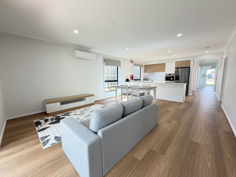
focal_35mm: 14
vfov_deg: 85.7
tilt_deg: -7.2
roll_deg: +0.6
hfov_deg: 102.1
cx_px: 118
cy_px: 88
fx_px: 95
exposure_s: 1/100
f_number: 2.2
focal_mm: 2.22
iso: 160
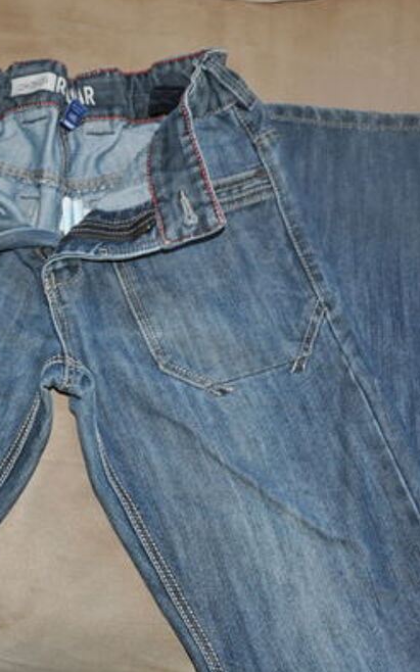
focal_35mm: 65
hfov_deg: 19.5
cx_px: 20
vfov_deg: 31.5
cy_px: 337
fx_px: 1191
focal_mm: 28
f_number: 4
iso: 800
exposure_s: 1/60
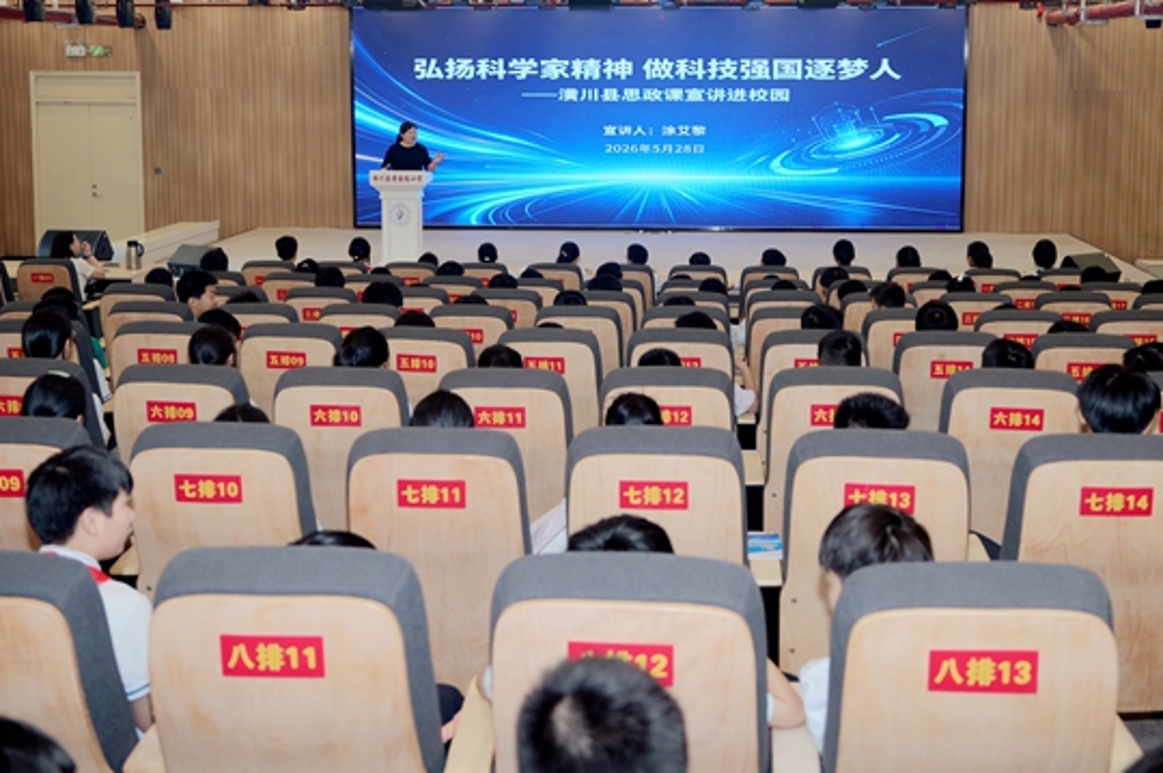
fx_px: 1388
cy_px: 212
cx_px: 629
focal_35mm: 43
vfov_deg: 30.7
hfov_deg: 45.4
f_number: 2.8
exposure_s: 1/60
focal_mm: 29
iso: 125
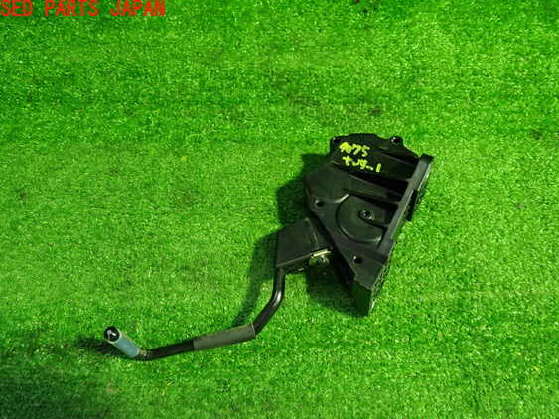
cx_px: 282
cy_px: 220
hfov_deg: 56.8
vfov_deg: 44.1
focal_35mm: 32
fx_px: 517
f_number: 2.3
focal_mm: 5.4
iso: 320
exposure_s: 1/30
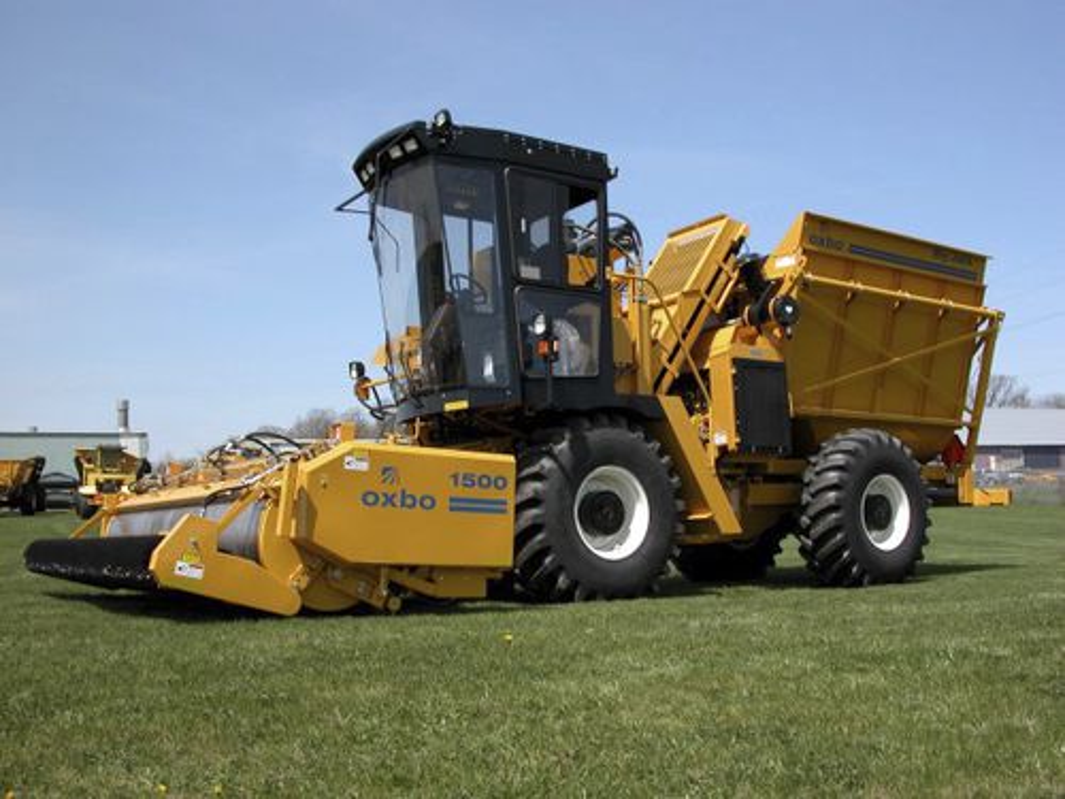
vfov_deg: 40.7
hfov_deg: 52.6
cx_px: 532
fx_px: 1077
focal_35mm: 35
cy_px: 400
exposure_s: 1/344
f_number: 5.6
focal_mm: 8.9
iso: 100
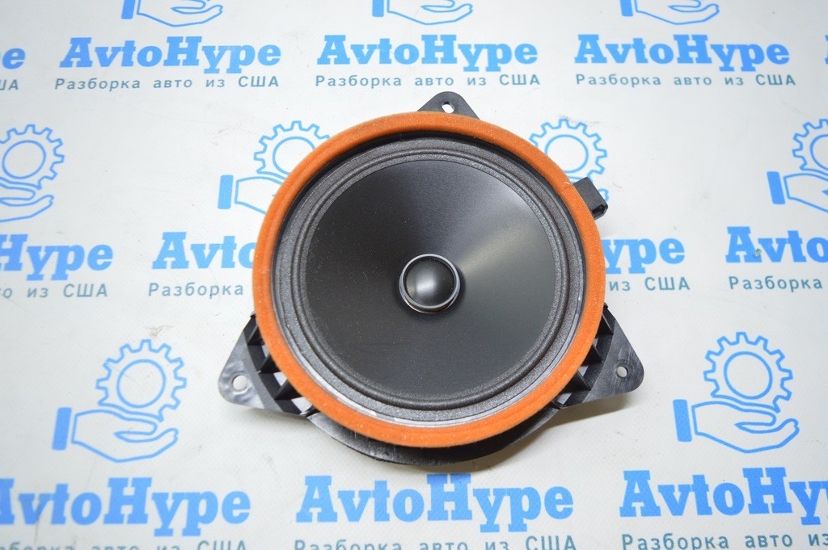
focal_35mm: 30
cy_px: 275
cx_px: 414
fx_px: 689
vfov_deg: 43.5
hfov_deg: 62.0
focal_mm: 20
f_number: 3.8
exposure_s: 1/40
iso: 400
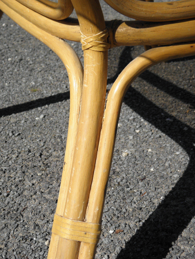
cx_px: 98
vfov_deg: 38.2
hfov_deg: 29.1
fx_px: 376
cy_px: 130
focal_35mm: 50
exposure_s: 1/250
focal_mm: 9.1
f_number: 8
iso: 100
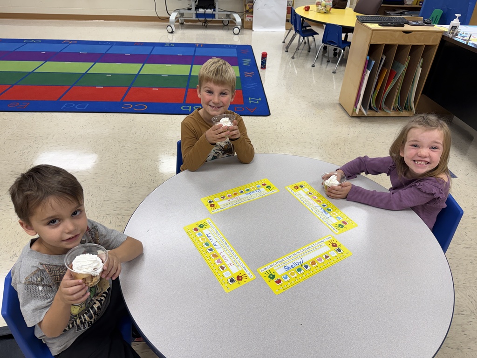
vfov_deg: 56.8
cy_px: 179
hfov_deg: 71.6
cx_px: 238
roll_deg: -2.5
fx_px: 331
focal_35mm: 24
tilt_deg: -35.0
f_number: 1.78
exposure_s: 1/120
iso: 125
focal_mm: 6.76
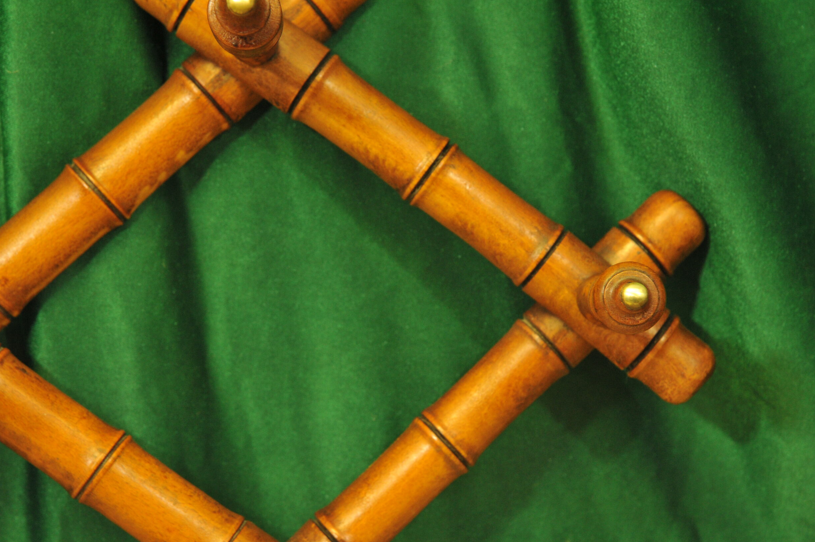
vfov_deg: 11.0
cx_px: 417
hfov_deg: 16.4
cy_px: 277
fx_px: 2828
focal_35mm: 125
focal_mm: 120
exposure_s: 1/30
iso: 2800
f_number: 7.1
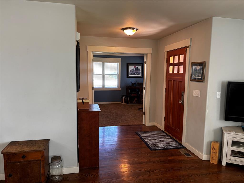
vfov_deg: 53.1
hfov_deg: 67.3
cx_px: 122
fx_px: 183
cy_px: 92
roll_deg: -1.0
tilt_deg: -4.6
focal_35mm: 26
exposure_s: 1/60
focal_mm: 5.96
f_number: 1.6
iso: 160
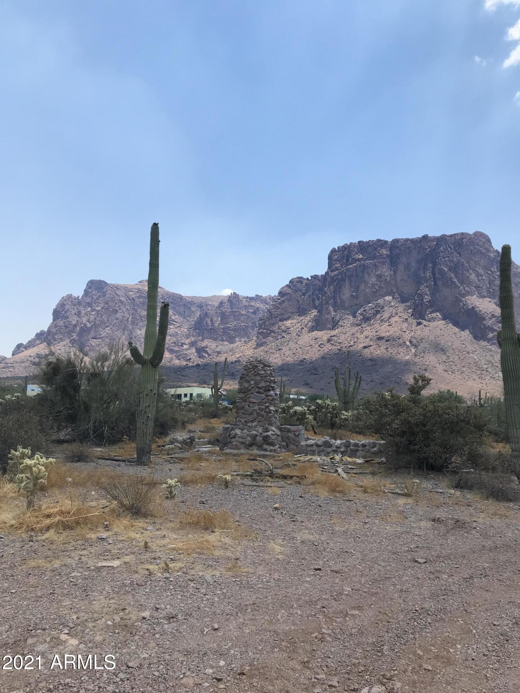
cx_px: 260
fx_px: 561
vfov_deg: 63.4
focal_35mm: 28
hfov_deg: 49.7
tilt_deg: +10.3
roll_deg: -1.5
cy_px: 346
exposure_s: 1/2227
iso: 20
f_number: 1.8
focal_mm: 3.99
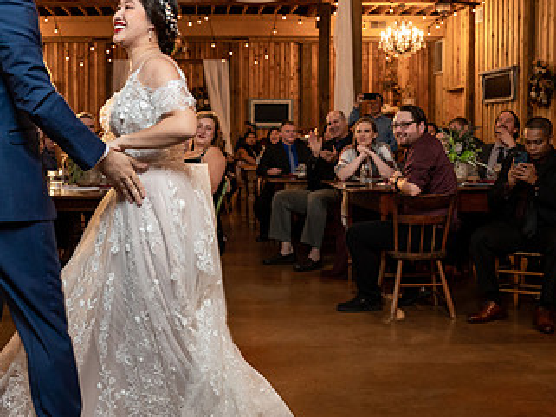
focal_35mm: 49
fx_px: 787
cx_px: 180
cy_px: 202
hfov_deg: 38.4
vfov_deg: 29.7
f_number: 4
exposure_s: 1/100
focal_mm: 26
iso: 2000
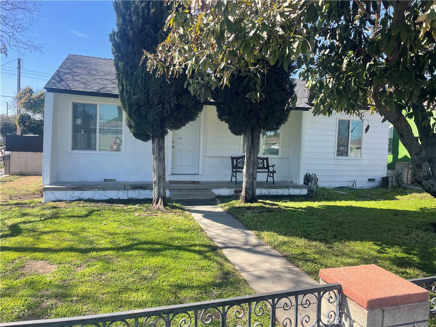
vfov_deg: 53.1
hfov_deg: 67.3
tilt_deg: -4.2
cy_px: 164
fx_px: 327
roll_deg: -1.1
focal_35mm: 26
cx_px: 218
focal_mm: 4.2
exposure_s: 1/1024
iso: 32
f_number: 1.6
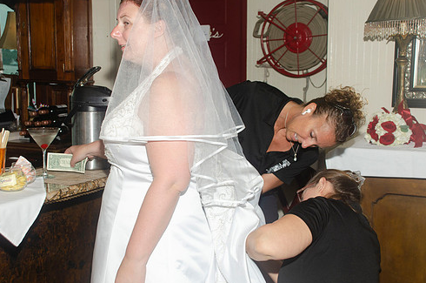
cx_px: 211
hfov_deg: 36.3
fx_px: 650
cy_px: 135
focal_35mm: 55
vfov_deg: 24.5
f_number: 5.6
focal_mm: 31
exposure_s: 1/250
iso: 100
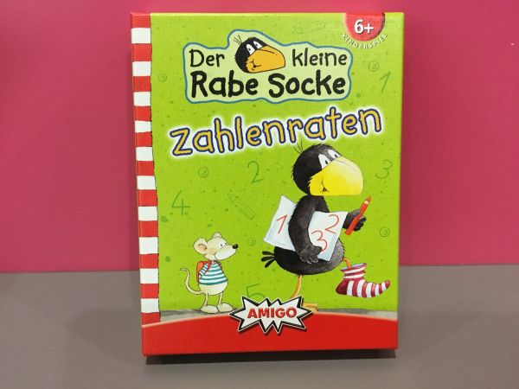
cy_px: 194
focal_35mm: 31
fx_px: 465
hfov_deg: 58.4
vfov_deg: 45.4
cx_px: 260
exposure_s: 1/25
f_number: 2.4
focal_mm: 3.3
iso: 200
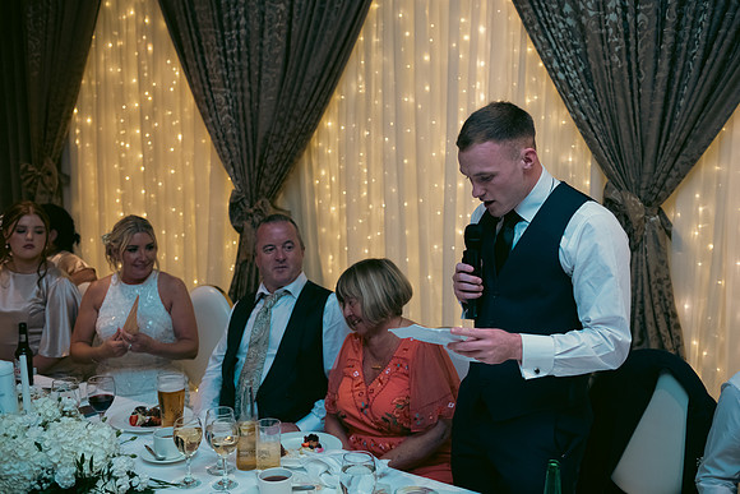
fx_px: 822
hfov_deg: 48.4
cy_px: 247
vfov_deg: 33.4
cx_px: 370
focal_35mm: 40
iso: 800
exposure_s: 1/160
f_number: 3.5
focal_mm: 40
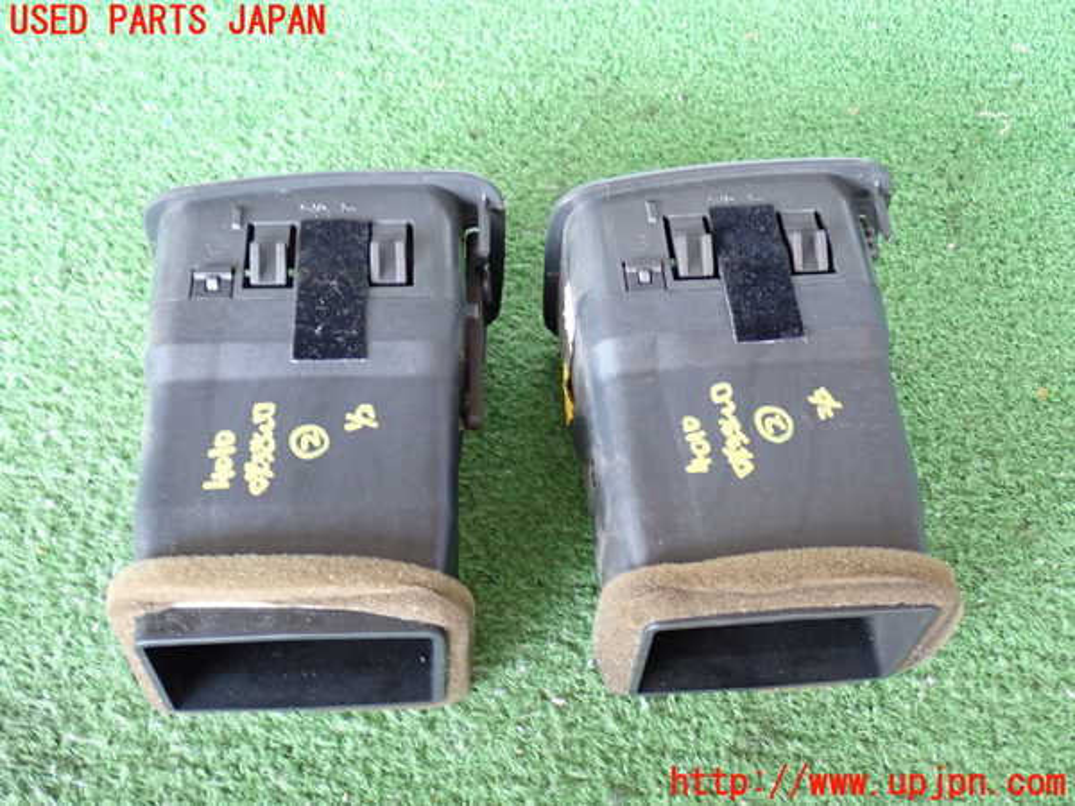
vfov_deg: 35.1
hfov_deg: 45.8
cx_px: 538
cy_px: 403
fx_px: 1273
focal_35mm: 41
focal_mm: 7.31
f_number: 2.8
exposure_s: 1/40
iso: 500
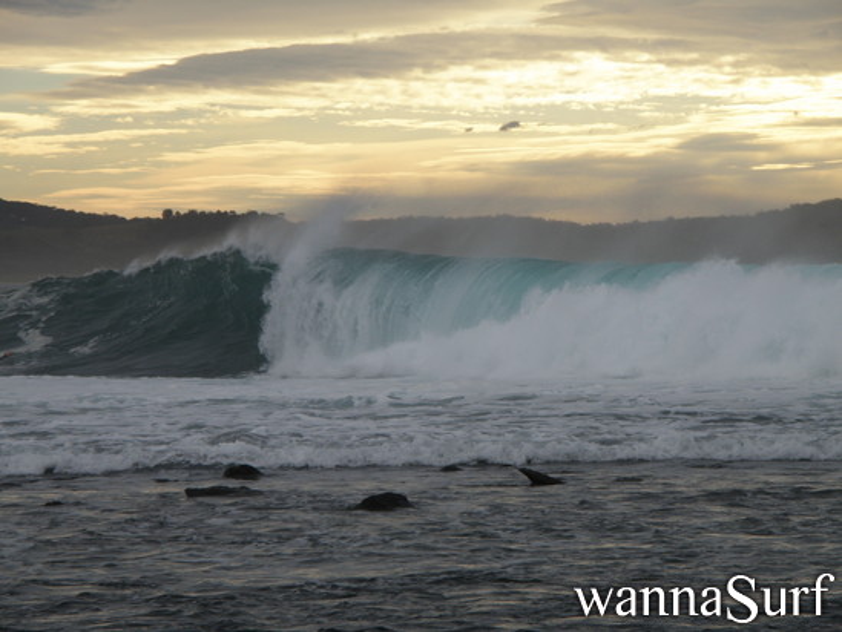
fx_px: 4233
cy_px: 316
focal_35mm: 174
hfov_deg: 11.4
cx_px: 421
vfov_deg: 8.5
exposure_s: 1/250
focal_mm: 30.88
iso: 64
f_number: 5
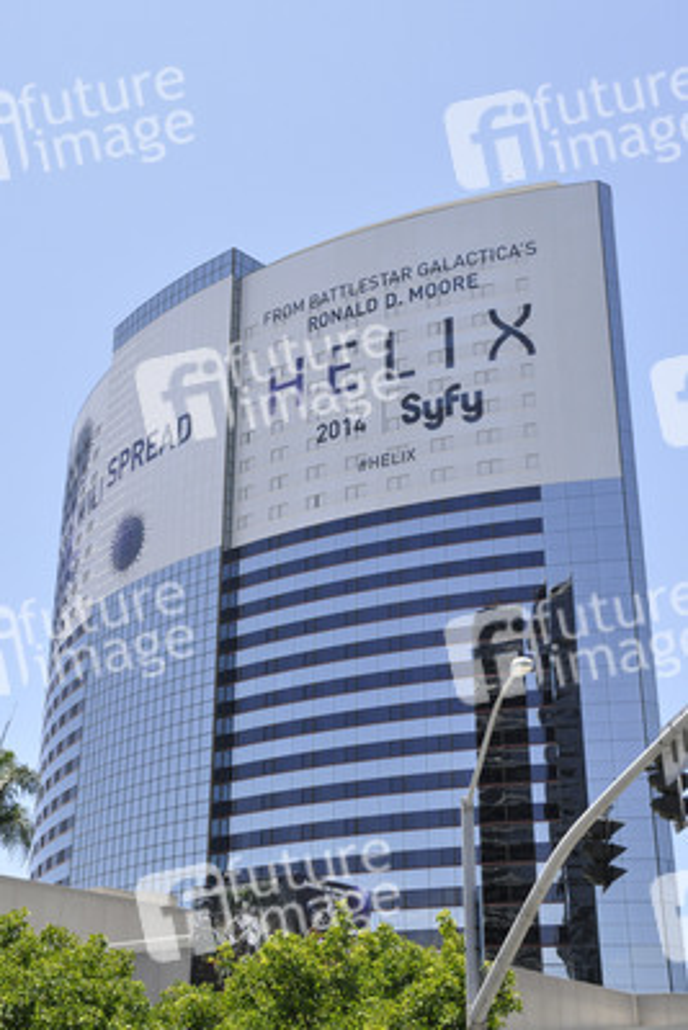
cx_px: 344
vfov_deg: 43.6
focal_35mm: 45
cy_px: 515
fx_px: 1289
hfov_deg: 29.9
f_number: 11
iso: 800
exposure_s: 1/500
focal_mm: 30
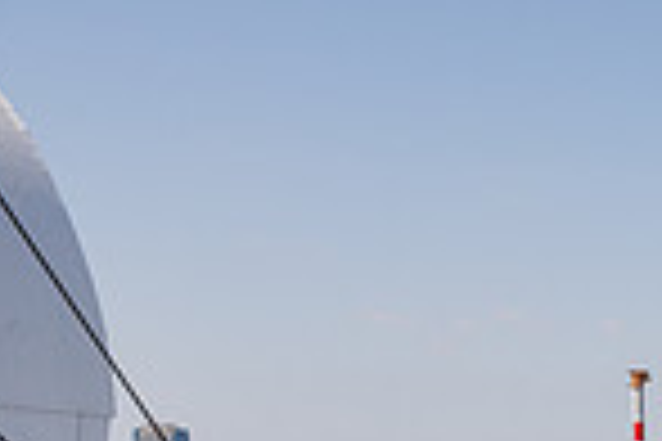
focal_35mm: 95
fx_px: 1747
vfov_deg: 13.2
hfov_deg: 17.6
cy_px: 758
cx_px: 1175
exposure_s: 1/800
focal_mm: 24
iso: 200
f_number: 8
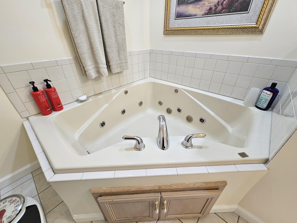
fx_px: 112
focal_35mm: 13
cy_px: 112
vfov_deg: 89.9
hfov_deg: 106.2
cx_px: 148
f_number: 2.2
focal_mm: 2.2
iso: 125
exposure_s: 1/60
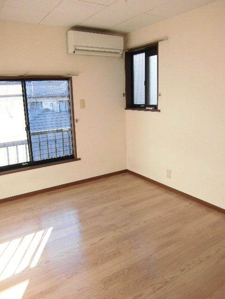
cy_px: 150
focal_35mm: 26
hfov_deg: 53.1
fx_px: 225
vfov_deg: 67.3
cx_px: 112
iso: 100
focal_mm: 4.7
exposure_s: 1/100
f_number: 2.8
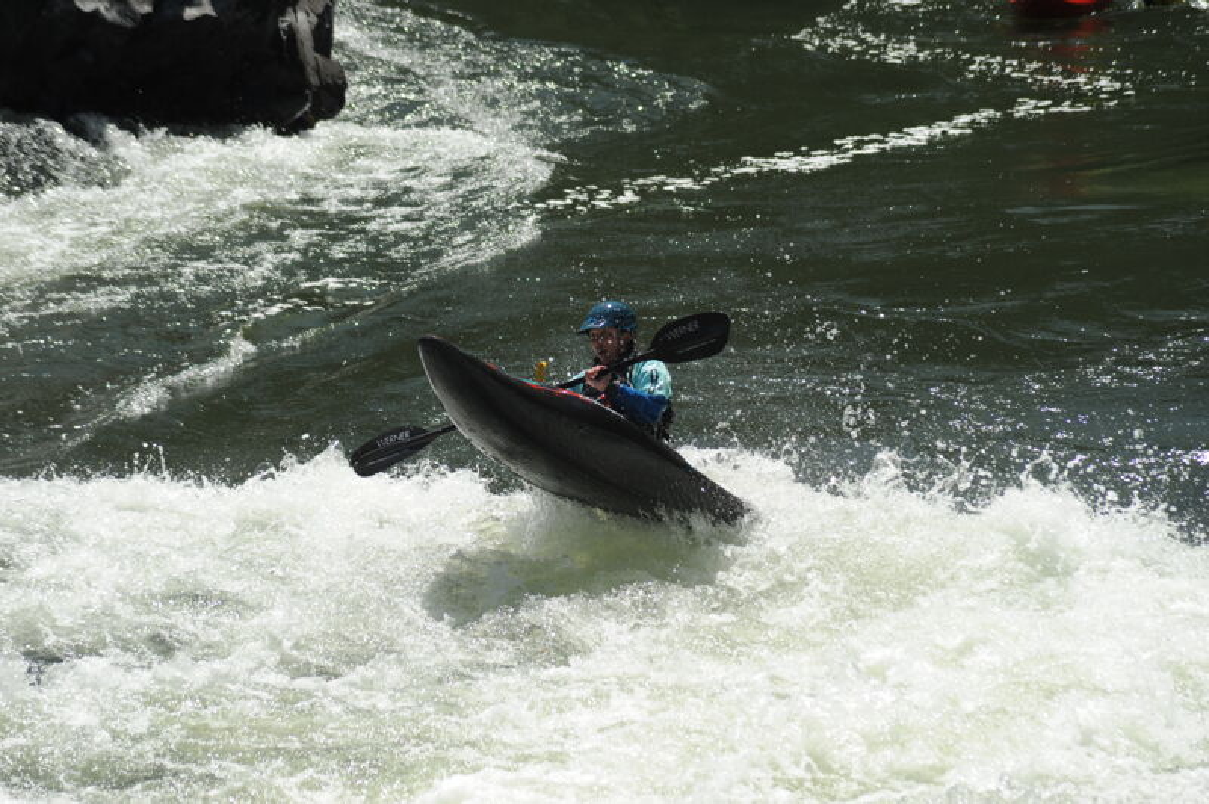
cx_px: 604
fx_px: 8389
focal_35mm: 250
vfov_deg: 5.5
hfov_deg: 8.2
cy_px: 402
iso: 250
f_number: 7.1
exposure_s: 1/800
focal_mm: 250
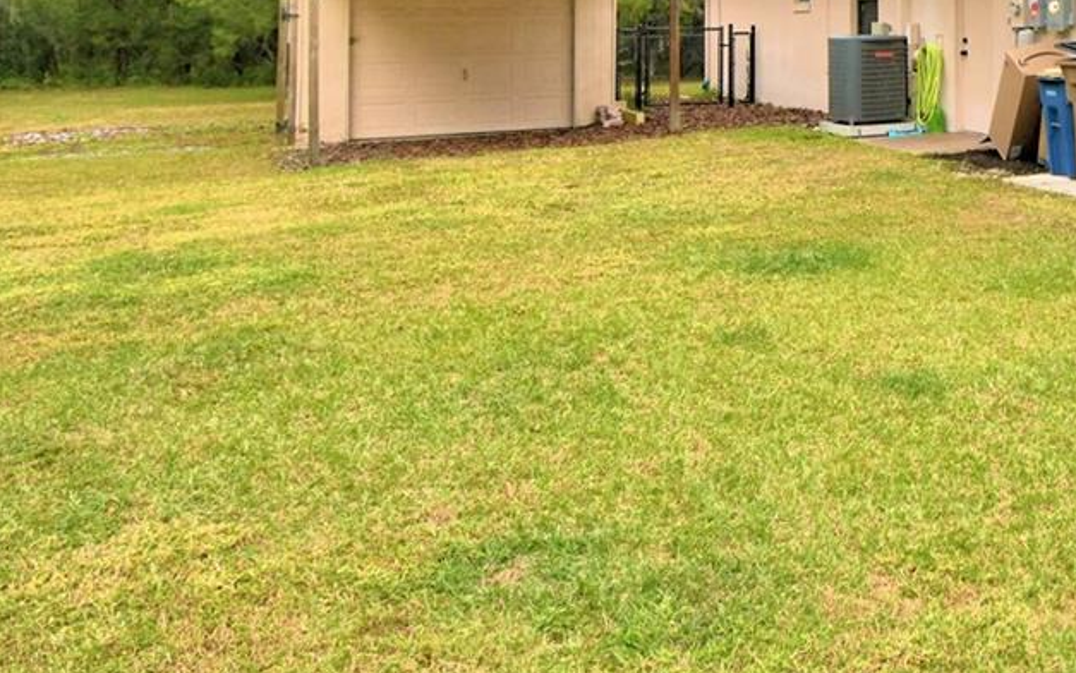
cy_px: 3
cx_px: 1164
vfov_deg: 30.5
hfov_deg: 41.1
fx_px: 1144
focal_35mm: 39
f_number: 6.3
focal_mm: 10
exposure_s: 1/250
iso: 100
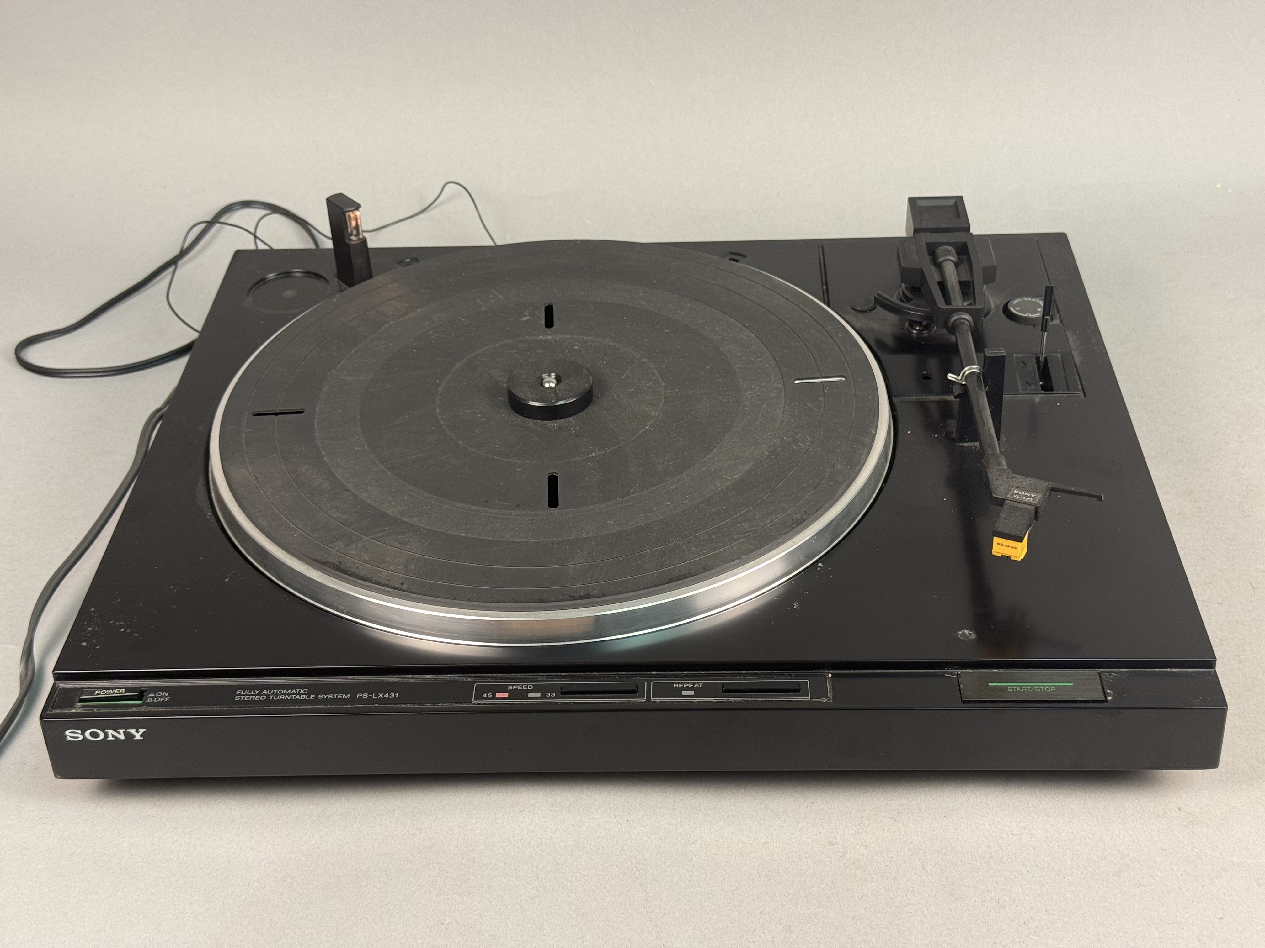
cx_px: 632
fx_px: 1754
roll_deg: +3.5
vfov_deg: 30.3
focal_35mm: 48
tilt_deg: -34.8
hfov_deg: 39.7
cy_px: 474
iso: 100
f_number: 1.78
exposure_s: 1/60
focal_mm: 6.76
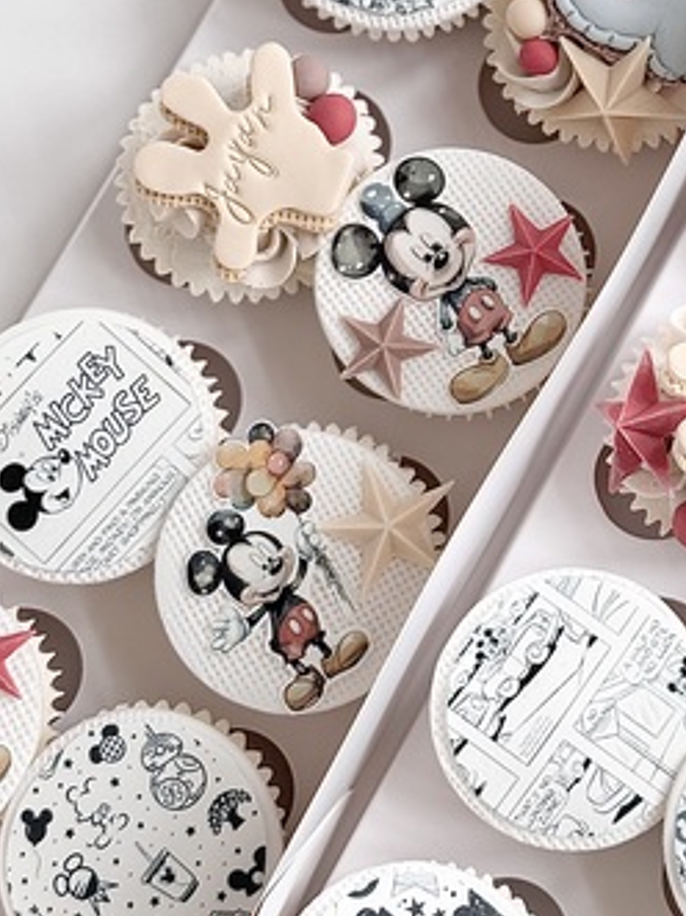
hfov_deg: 16.8
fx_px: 2300
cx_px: 562
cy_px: 235
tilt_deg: -79.0
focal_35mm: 87
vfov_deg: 22.3
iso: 80
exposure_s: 1/121
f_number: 1.78
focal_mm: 6.76
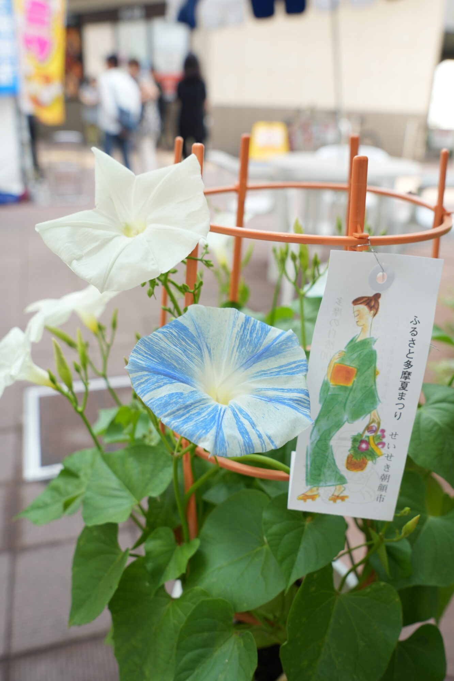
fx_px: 549
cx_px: 227
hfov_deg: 45.0
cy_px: 340
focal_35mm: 29
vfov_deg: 63.7
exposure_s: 1/40
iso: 100
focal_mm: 29
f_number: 5.6
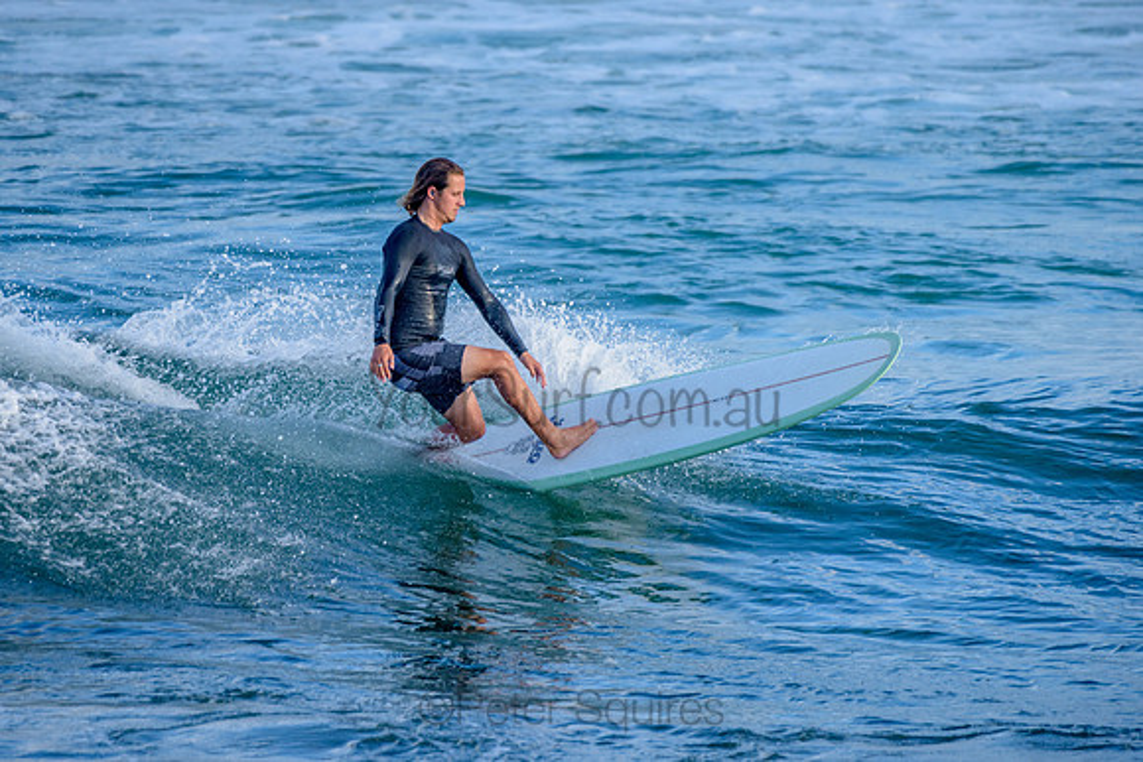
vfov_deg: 2.2
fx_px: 19436
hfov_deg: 3.4
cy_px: 315
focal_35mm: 612
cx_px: 443
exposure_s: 1/1250
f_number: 5.6
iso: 500
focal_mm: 500
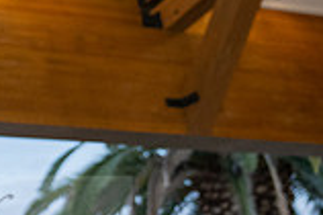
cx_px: -251
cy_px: 84
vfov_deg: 9.6
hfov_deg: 13.1
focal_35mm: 142
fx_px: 1273
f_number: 2.8
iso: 1000
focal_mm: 28.5
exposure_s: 1/200
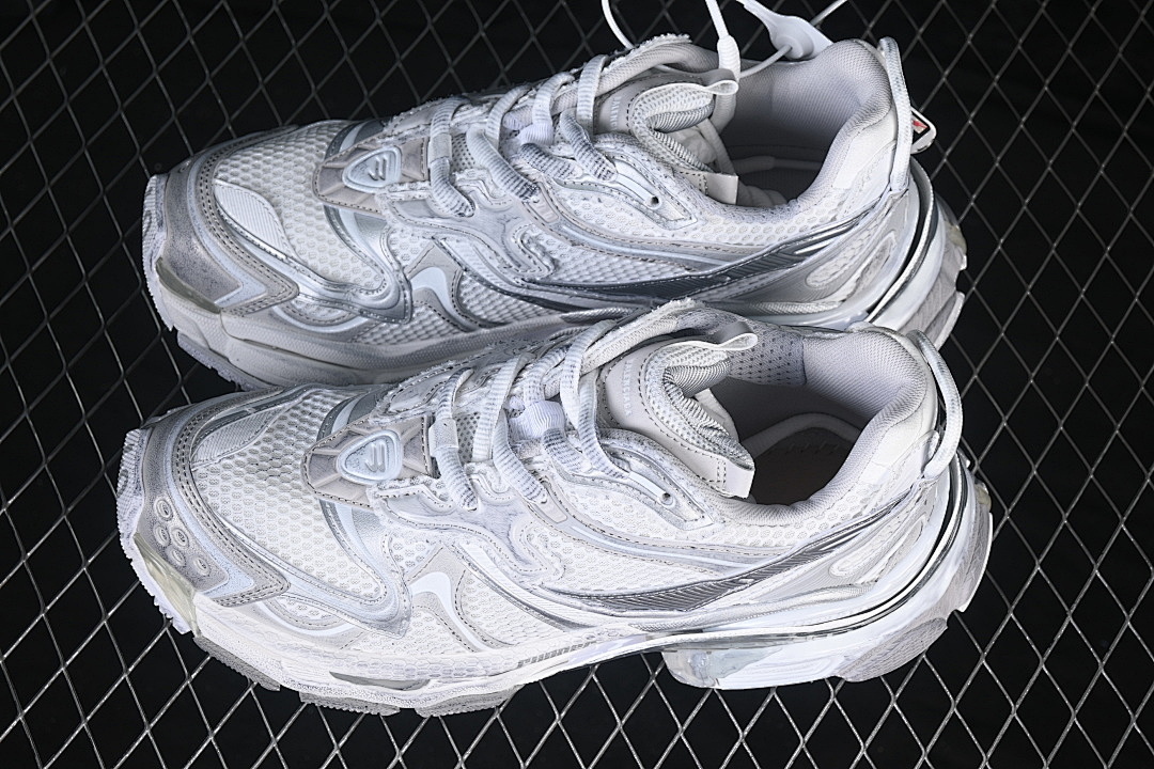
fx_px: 2404
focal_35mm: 75
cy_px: 384
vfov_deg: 18.2
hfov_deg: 27.0
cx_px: 577
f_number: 7.1
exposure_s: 1/60
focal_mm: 50
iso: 160
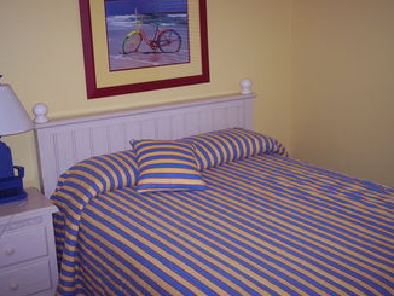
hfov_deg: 42.9
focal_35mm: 44
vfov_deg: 32.9
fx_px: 501
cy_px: 132
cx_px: 181
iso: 100
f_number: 2.8
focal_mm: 8
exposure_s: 1/60
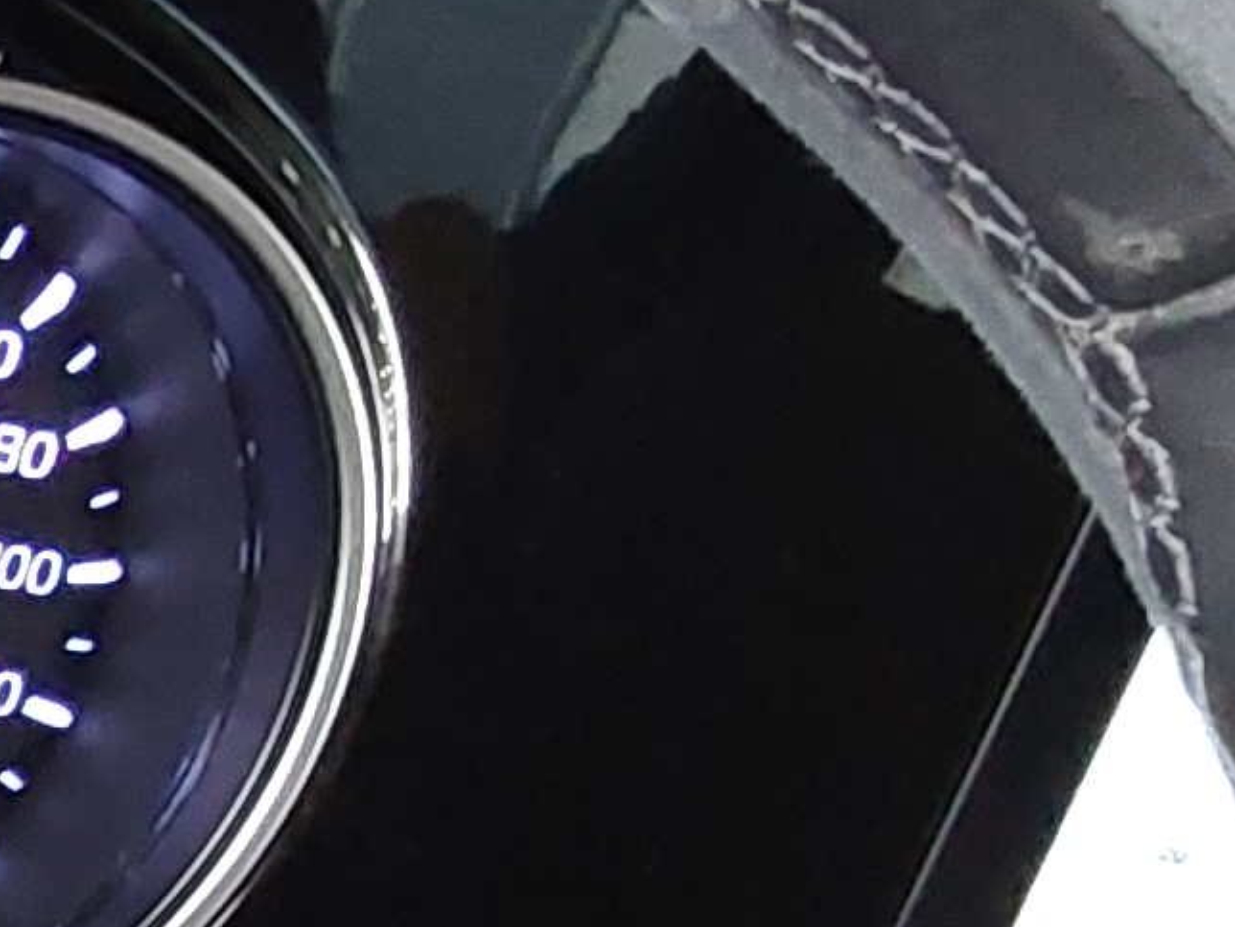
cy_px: 1771
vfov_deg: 9.8
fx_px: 5066
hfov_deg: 11.6
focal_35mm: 142
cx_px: -1680
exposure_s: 1/60
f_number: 1.9
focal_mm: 2.91
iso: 250
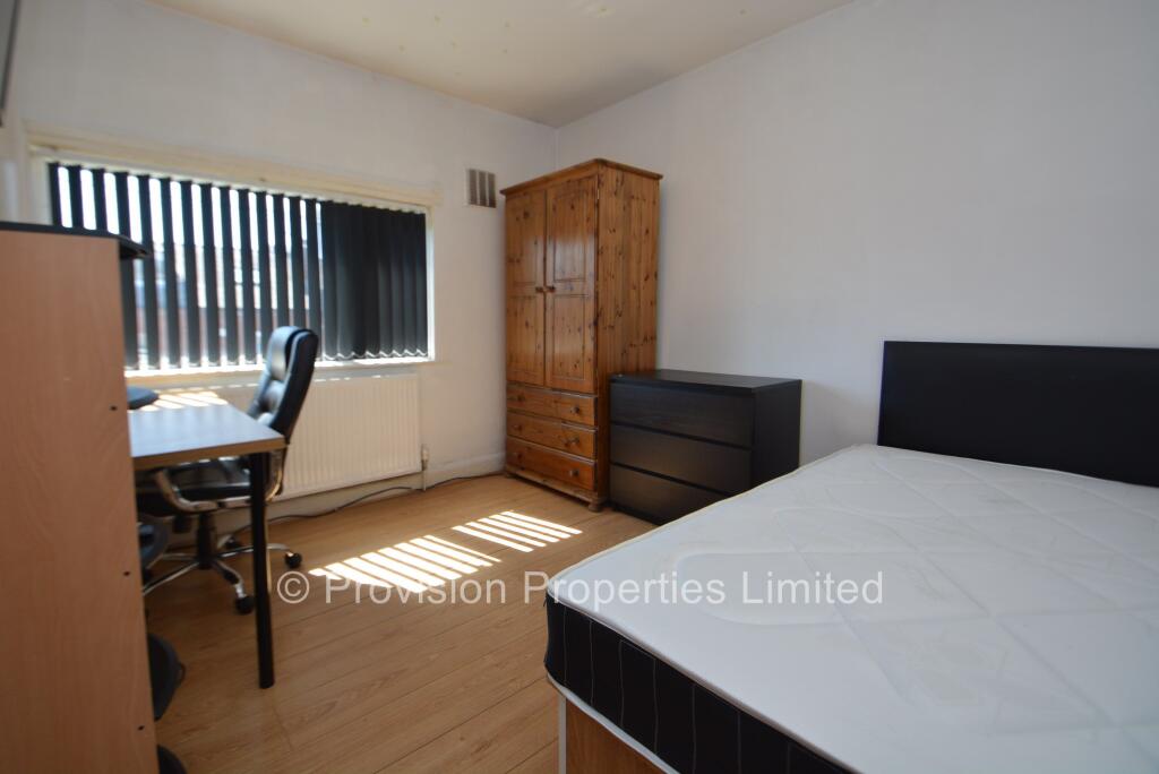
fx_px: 483
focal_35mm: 15
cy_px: 387
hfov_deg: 100.4
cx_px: 580
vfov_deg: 77.4
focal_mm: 10
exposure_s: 1/125
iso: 360
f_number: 5.6
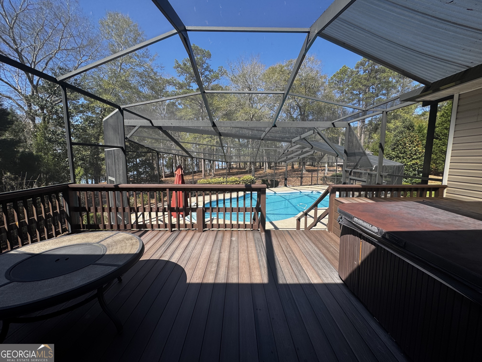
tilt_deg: -7.0
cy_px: 181
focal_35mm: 14
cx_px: 241
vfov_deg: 85.7
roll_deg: -1.2
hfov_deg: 102.1
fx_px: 195
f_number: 2.2
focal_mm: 2.22
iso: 50
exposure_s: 1/741
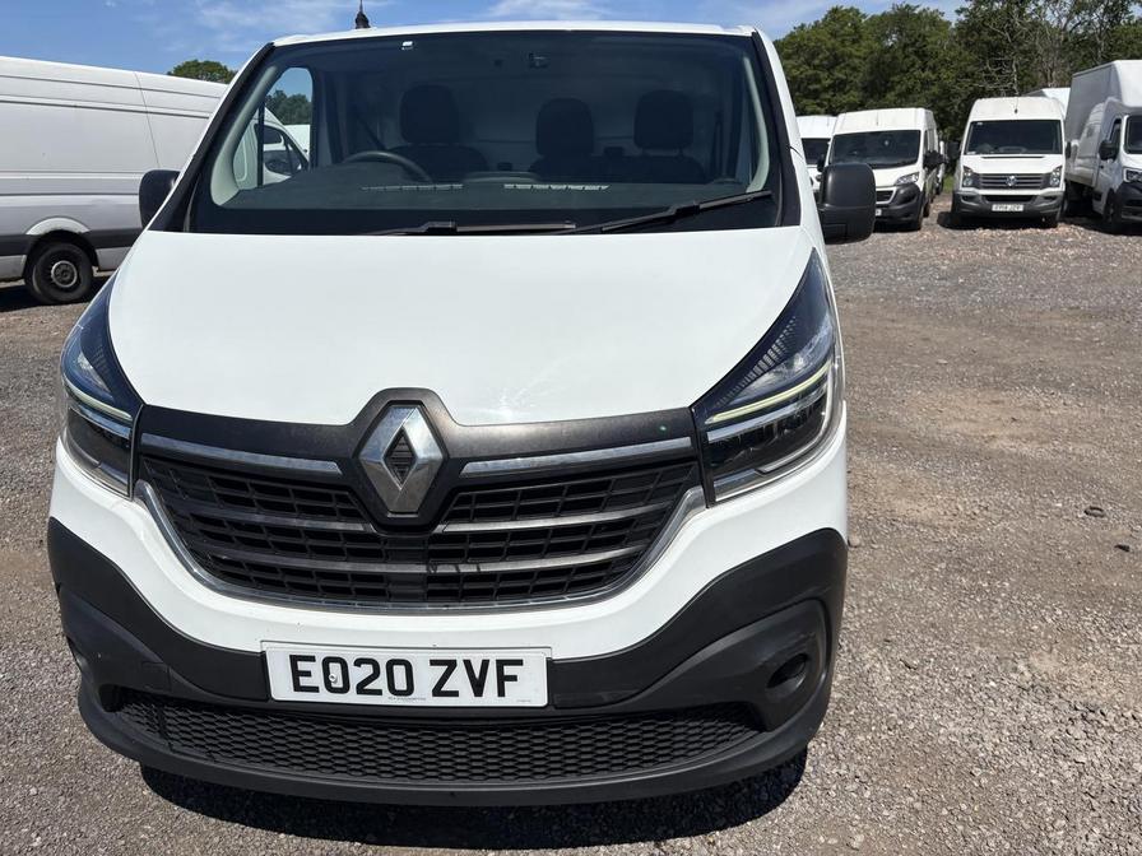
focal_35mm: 26
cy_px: 428
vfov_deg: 53.1
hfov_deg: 67.3
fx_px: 858
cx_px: 571
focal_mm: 5.96
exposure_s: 1/10101
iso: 50
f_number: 1.6
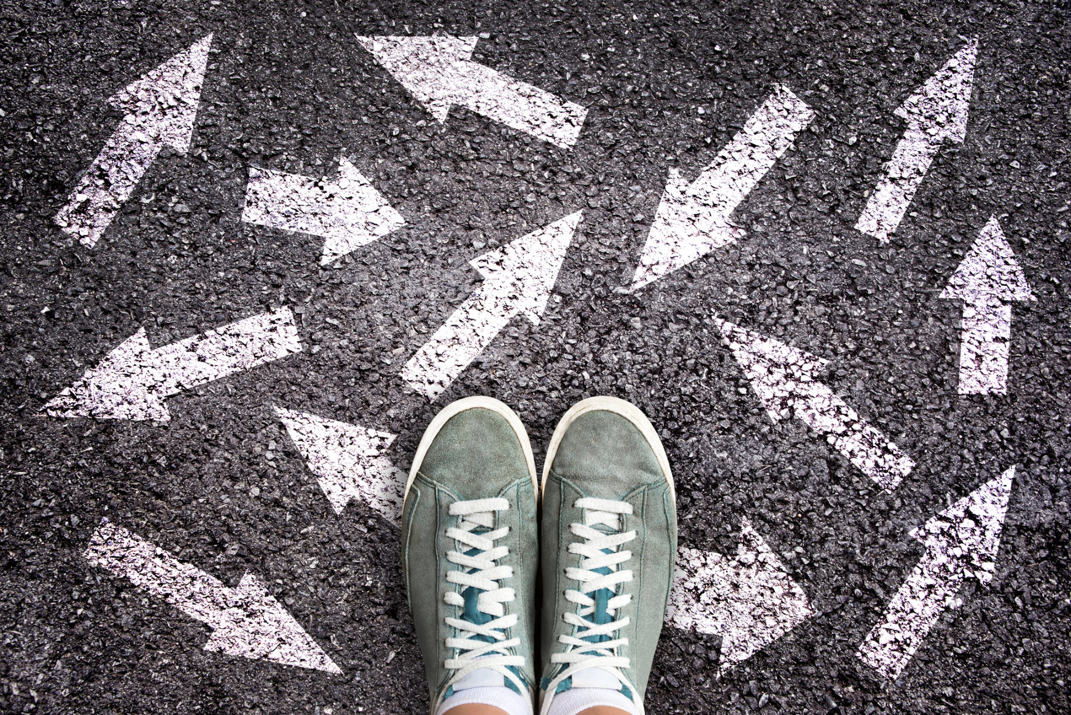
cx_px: 536
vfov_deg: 19.5
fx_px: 2083
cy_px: 358
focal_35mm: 70
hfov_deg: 28.8
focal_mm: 70
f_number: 10
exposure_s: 1/30
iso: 100
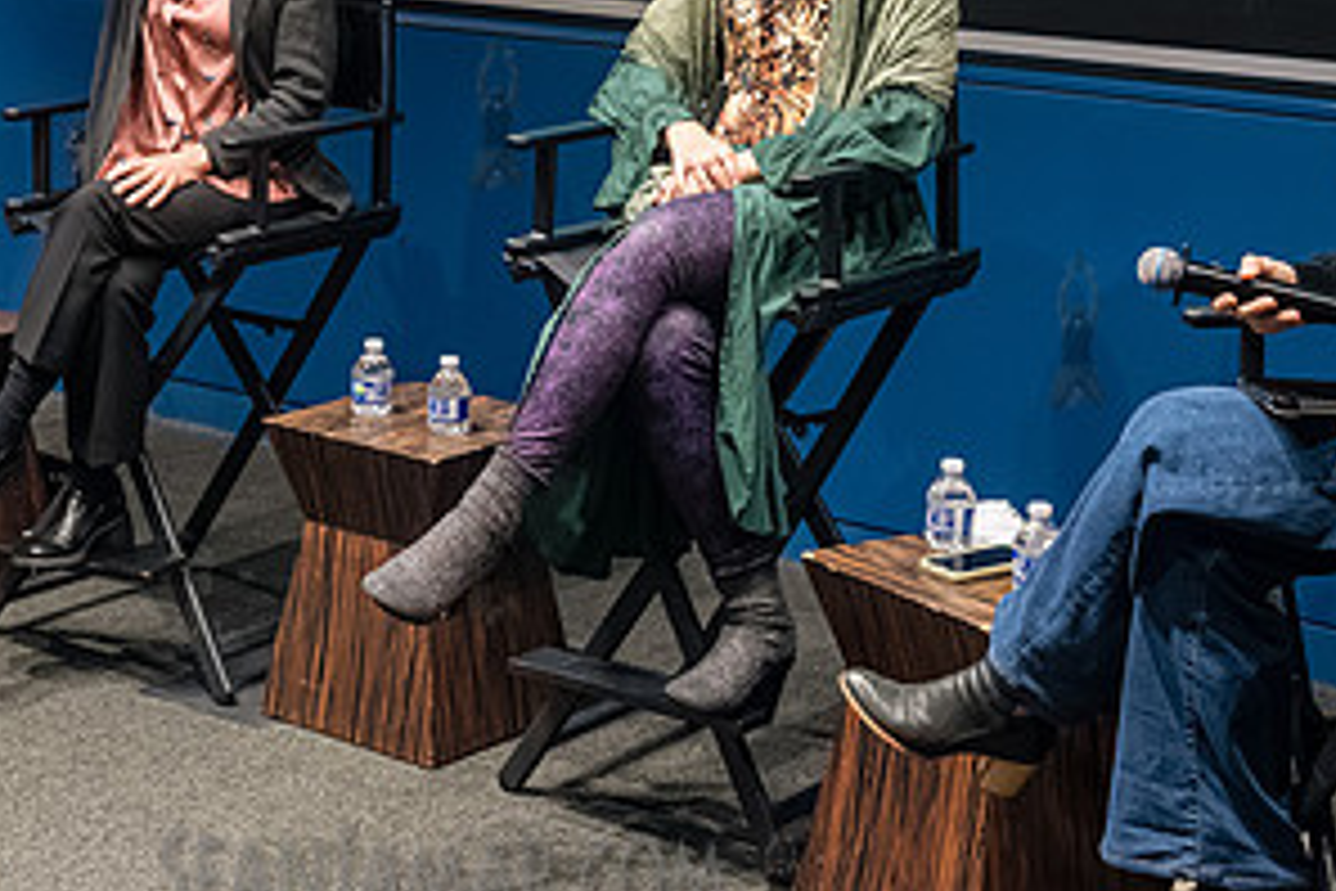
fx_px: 2894
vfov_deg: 17.1
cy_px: -6
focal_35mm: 78
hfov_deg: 25.7
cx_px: 365
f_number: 4
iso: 3200
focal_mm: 35
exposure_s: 1/160
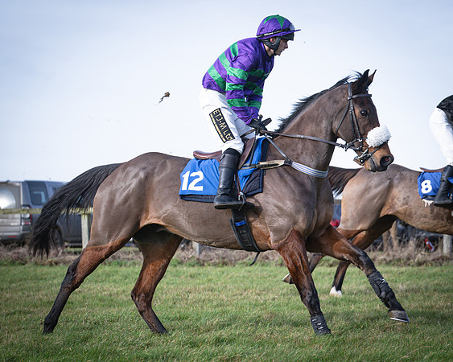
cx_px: 292
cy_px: 181
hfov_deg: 15.1
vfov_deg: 12.1
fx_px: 1702
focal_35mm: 127
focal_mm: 70
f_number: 2.8
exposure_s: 1/1000
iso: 125
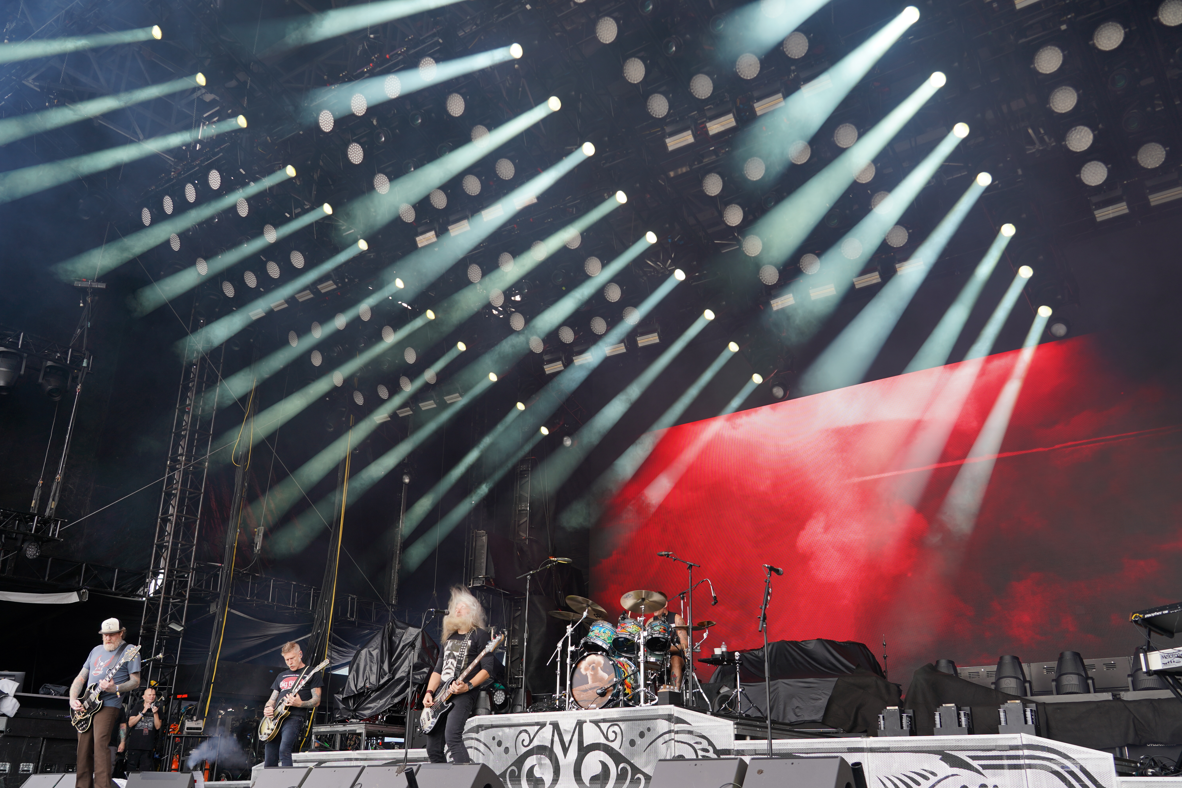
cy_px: 394
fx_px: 1018
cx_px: 591
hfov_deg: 60.3
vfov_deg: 42.3
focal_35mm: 31
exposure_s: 1/80
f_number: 5.6
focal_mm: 31
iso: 100
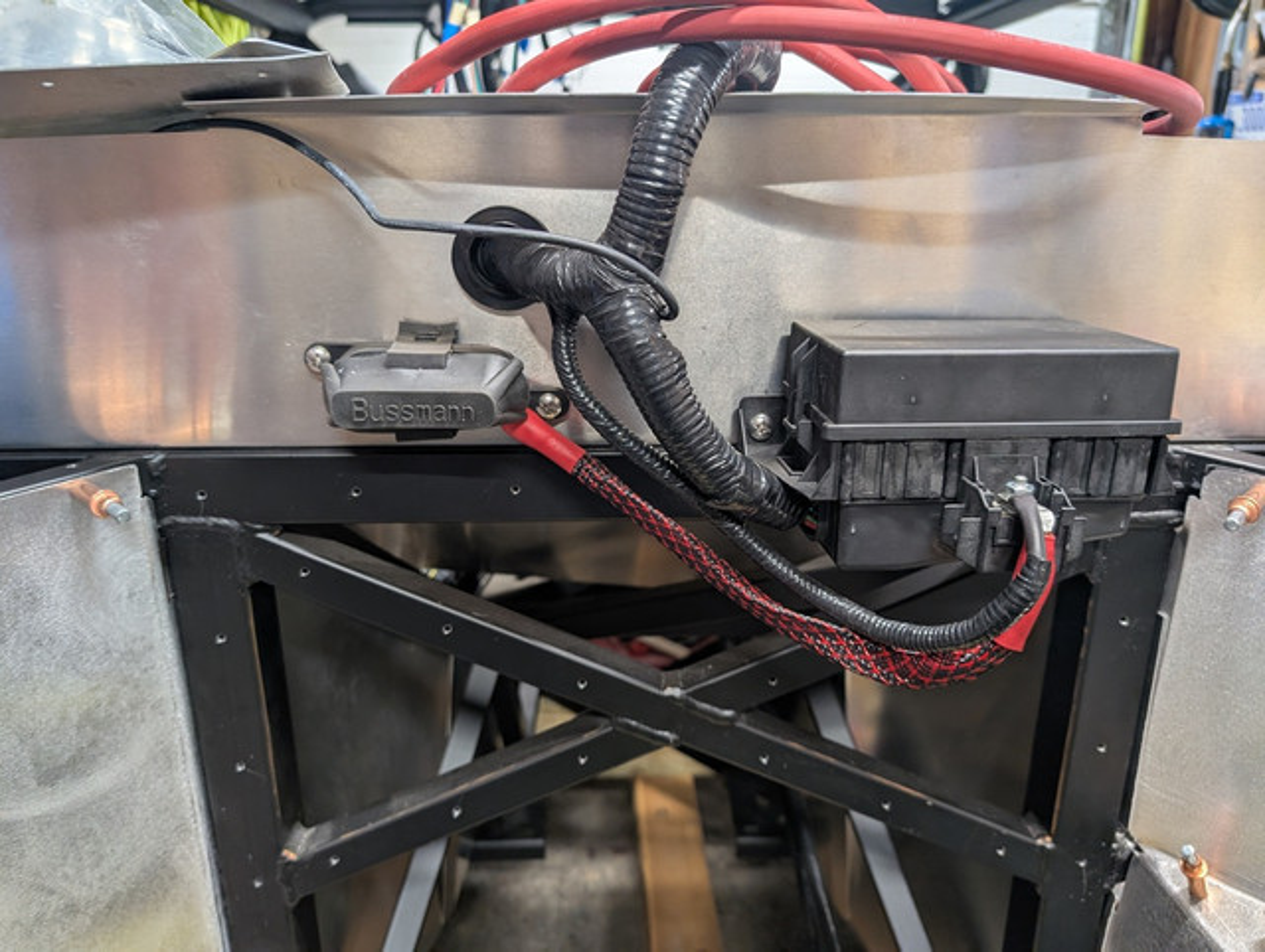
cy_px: 476
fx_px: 878
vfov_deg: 56.9
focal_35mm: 24
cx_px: 632
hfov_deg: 71.5
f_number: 1.68
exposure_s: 1/120
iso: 361
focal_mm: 6.9
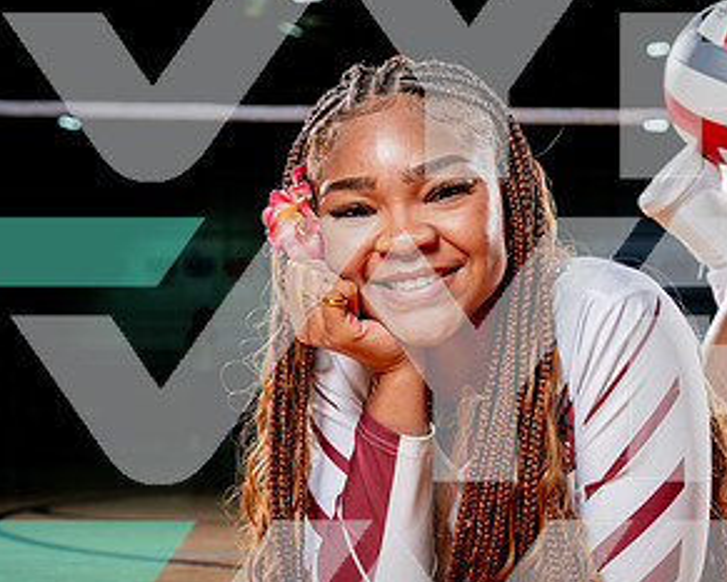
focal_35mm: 115
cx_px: 580
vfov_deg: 13.4
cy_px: 351
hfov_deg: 16.6
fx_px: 2475
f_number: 5.6
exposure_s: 1/250
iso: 250
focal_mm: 61
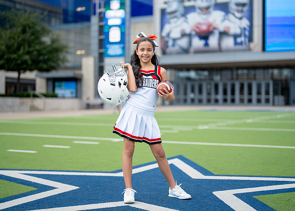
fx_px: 495
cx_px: 149
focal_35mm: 59
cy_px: 99
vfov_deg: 24.0
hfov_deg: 33.2
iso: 160
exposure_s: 1/1250
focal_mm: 50
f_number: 1.2
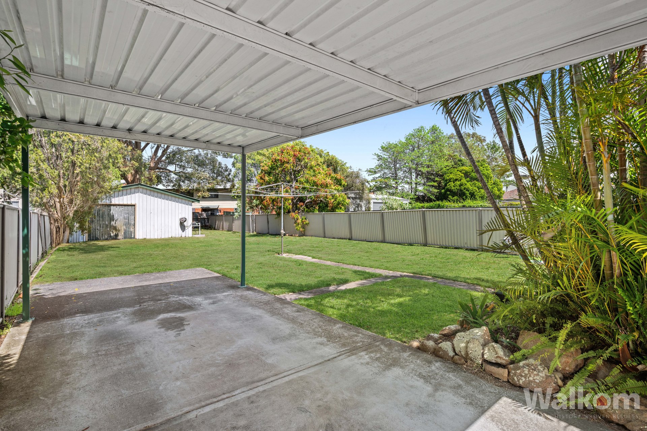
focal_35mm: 18
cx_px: 324
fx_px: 314
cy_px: 216
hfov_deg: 91.6
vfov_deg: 68.9
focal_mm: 17.5
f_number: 8
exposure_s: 1/60
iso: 400
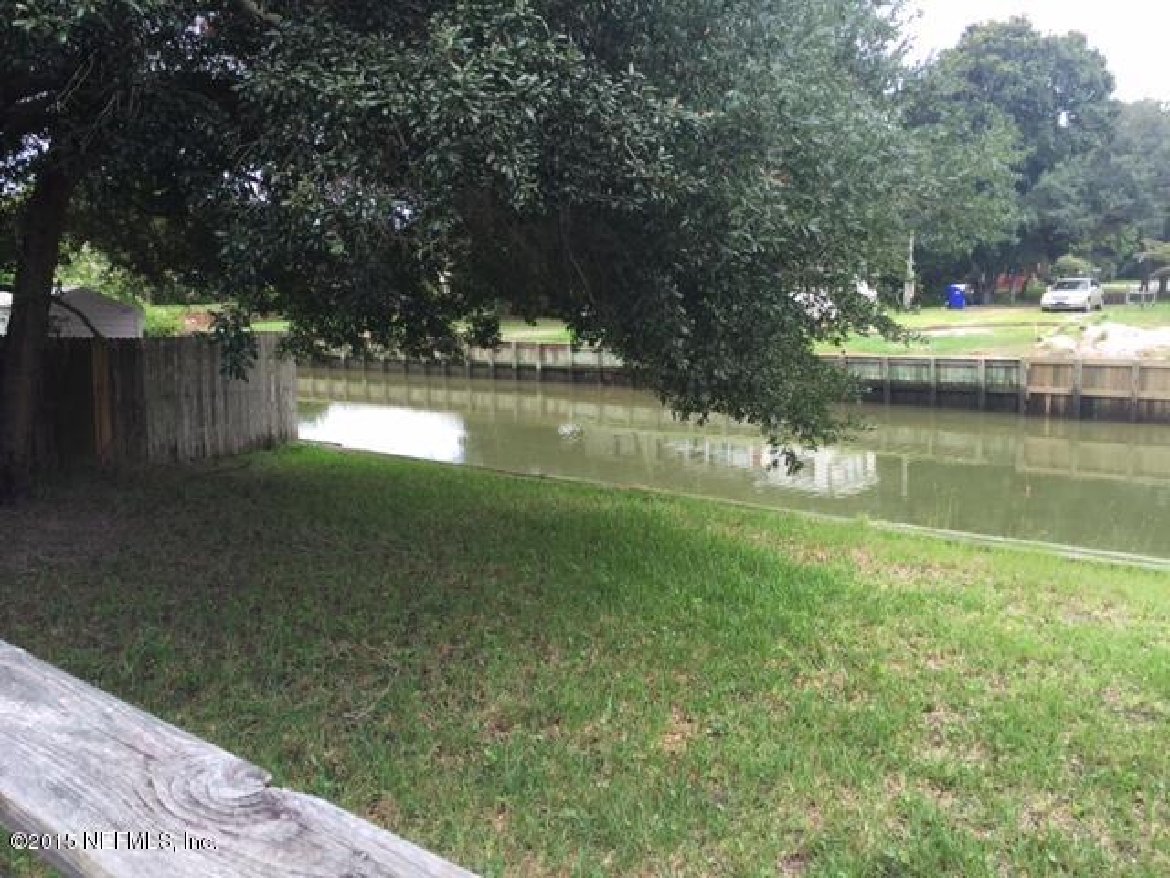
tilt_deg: -8.5
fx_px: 980
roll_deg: +0.4
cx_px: 585
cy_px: 439
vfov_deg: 48.2
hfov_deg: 61.7
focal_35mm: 29
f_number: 2.2
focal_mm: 4.15
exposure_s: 1/234
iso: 32
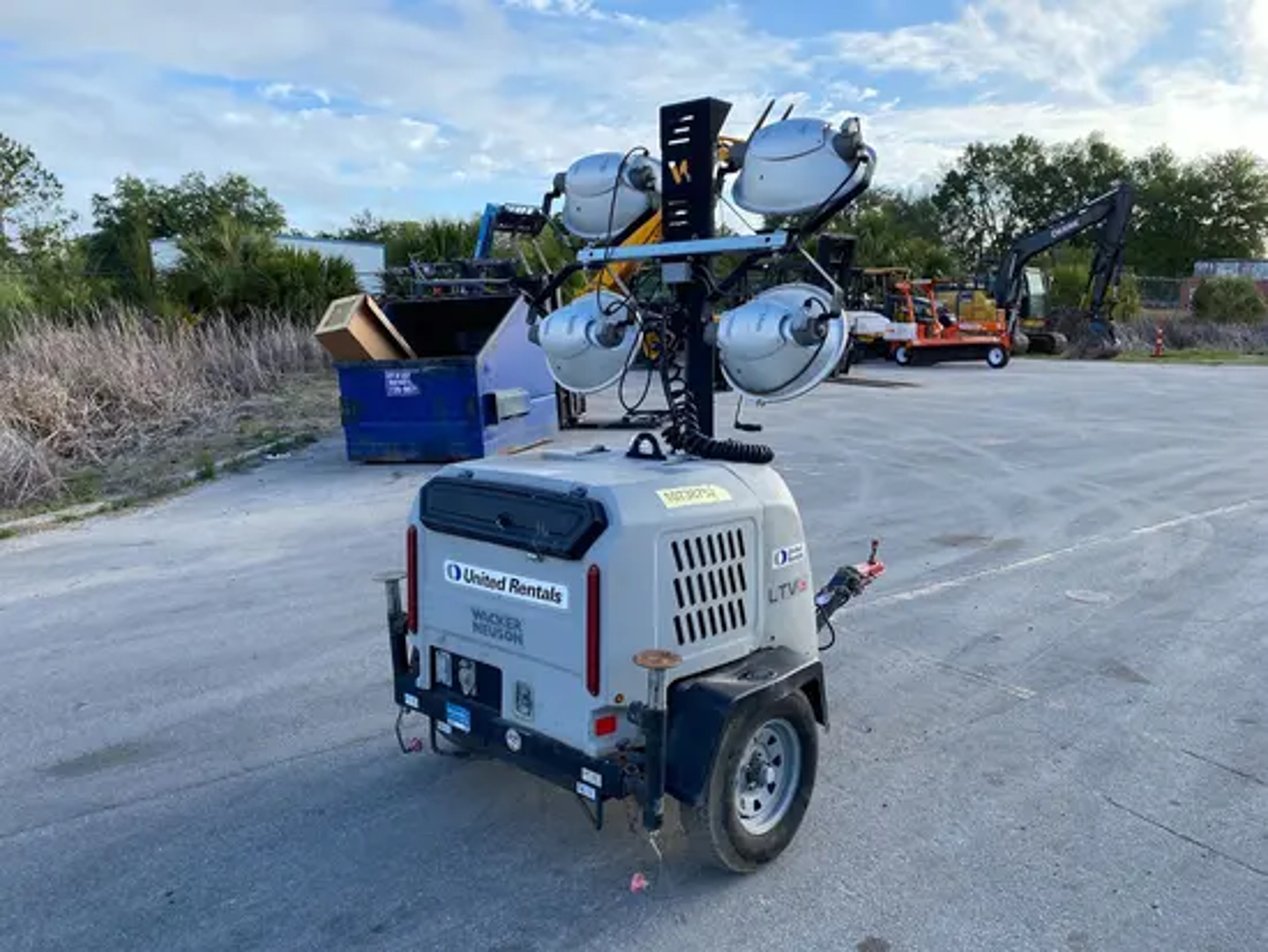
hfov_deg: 67.3
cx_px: 634
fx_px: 953
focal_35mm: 26
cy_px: 476
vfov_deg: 53.1
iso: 32
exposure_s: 1/698
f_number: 1.8
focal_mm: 4.25
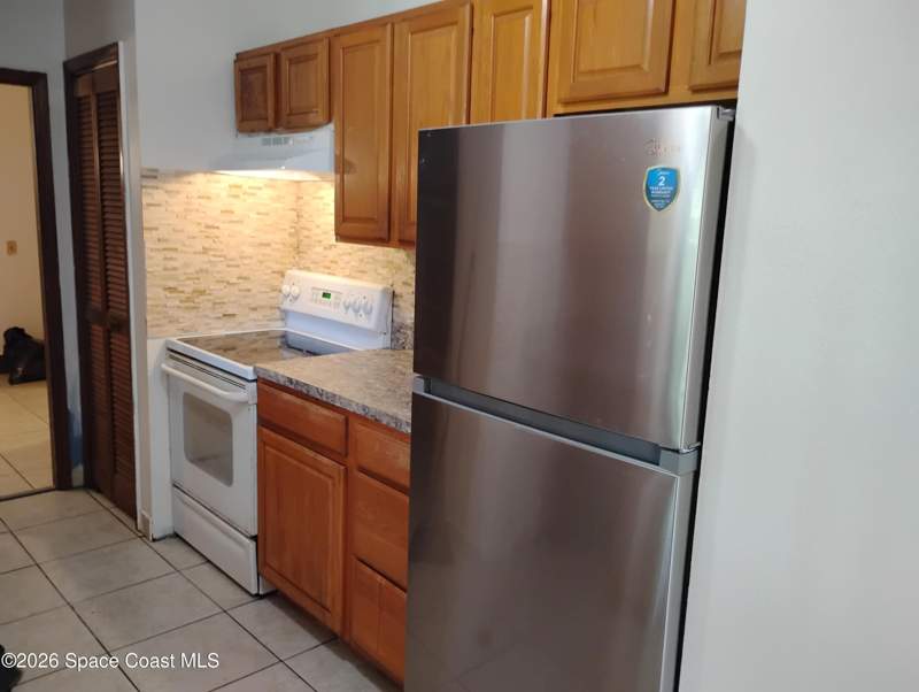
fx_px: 744
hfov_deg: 63.4
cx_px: 460
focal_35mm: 28
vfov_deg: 49.8
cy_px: 346
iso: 1222
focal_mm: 4.26
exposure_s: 1/40
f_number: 1.8
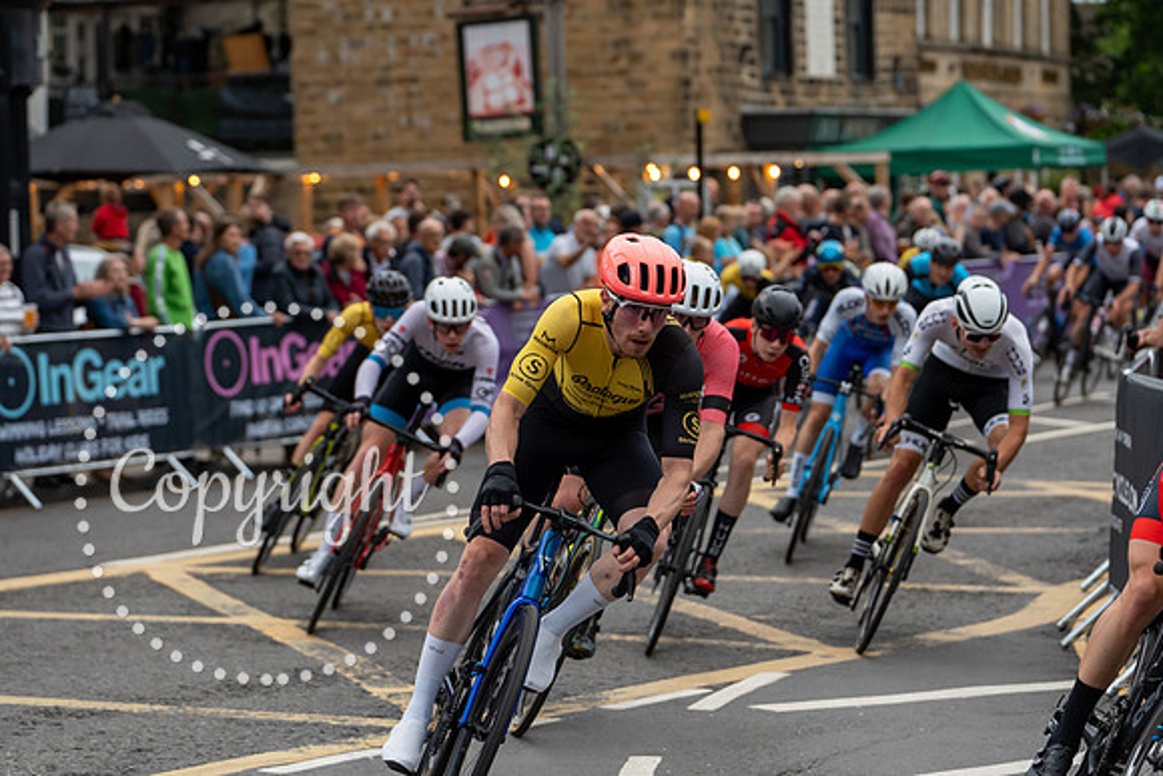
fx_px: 3554
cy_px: 388
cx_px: 582
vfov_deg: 12.5
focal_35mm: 110
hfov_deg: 18.6
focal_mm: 110
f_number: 3.5
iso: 500
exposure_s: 1/800
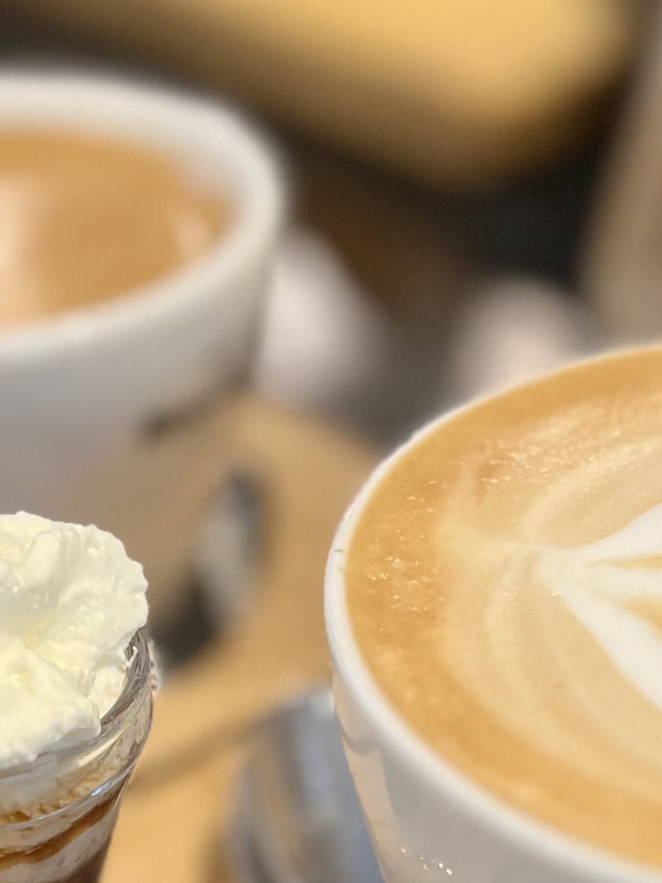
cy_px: 926
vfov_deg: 22.2
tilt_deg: -42.3
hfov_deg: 17.6
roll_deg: +1.9
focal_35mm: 84
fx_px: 2142
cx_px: 310
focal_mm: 5.7
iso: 125
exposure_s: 1/50
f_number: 1.5
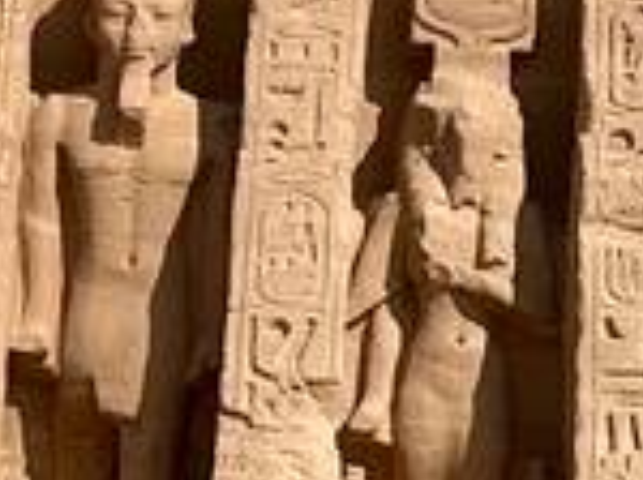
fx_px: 2318
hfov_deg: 14.5
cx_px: 1037
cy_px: 304
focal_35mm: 125
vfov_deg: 11.8
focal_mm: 5.1
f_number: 1.6
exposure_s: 1/8403
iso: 50
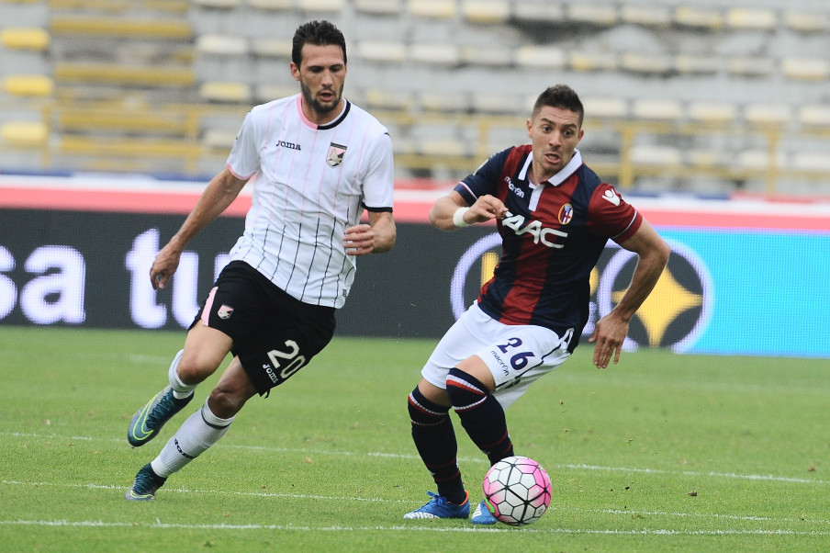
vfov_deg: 2.7
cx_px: 415
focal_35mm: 500
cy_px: 276
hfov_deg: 4.1
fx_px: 11523
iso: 1250
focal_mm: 500
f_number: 6.3
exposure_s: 1/1600
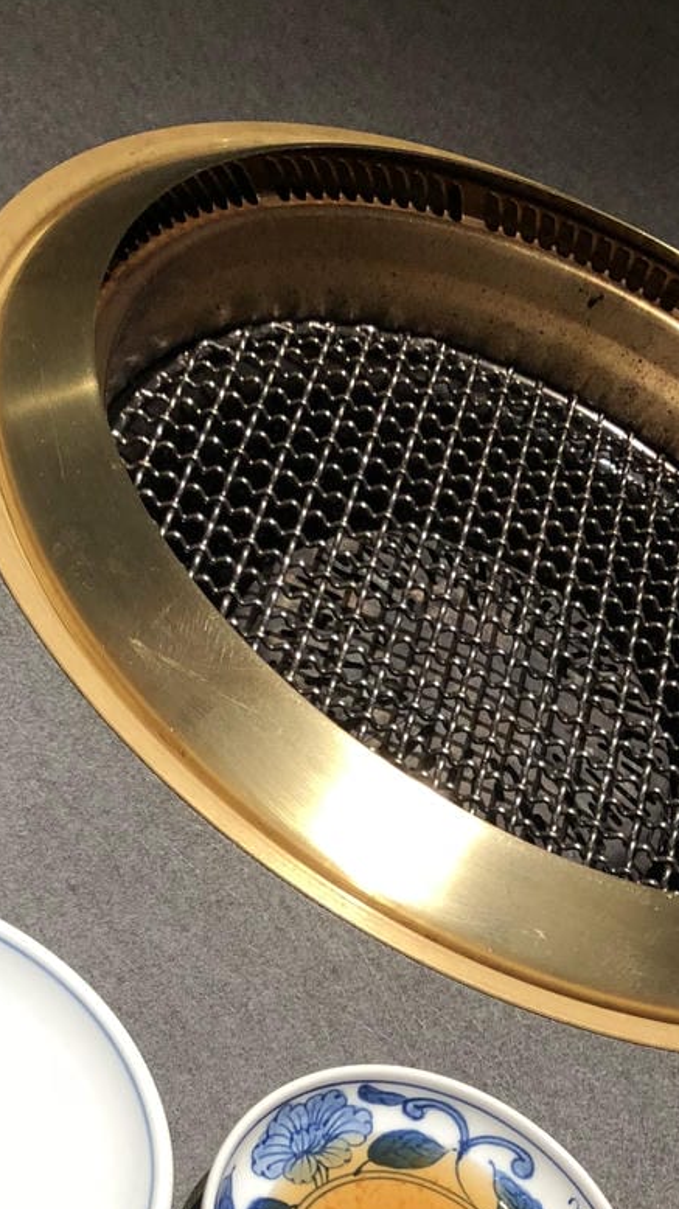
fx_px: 2083
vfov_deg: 30.7
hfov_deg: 18.5
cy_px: 1130
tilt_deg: -51.3
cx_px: 281
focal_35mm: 65
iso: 25
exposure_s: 1/30
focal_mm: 3.99
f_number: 1.8
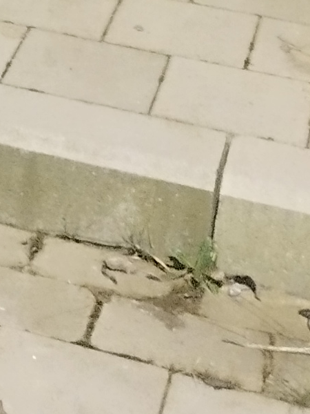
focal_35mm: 160
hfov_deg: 8.7
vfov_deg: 11.4
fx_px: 1910
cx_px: -318
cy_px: -360
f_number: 1.89
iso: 3500
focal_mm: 5.89
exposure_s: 1/14.3
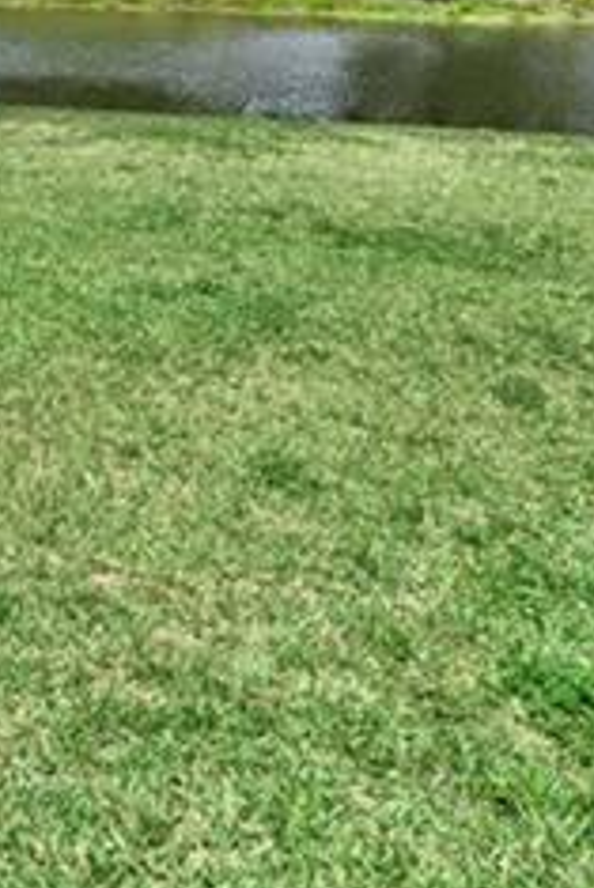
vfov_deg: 29.9
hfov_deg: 18.6
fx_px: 1507
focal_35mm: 61
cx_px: -393
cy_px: -62
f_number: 11
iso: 100
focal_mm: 14
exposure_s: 1/200
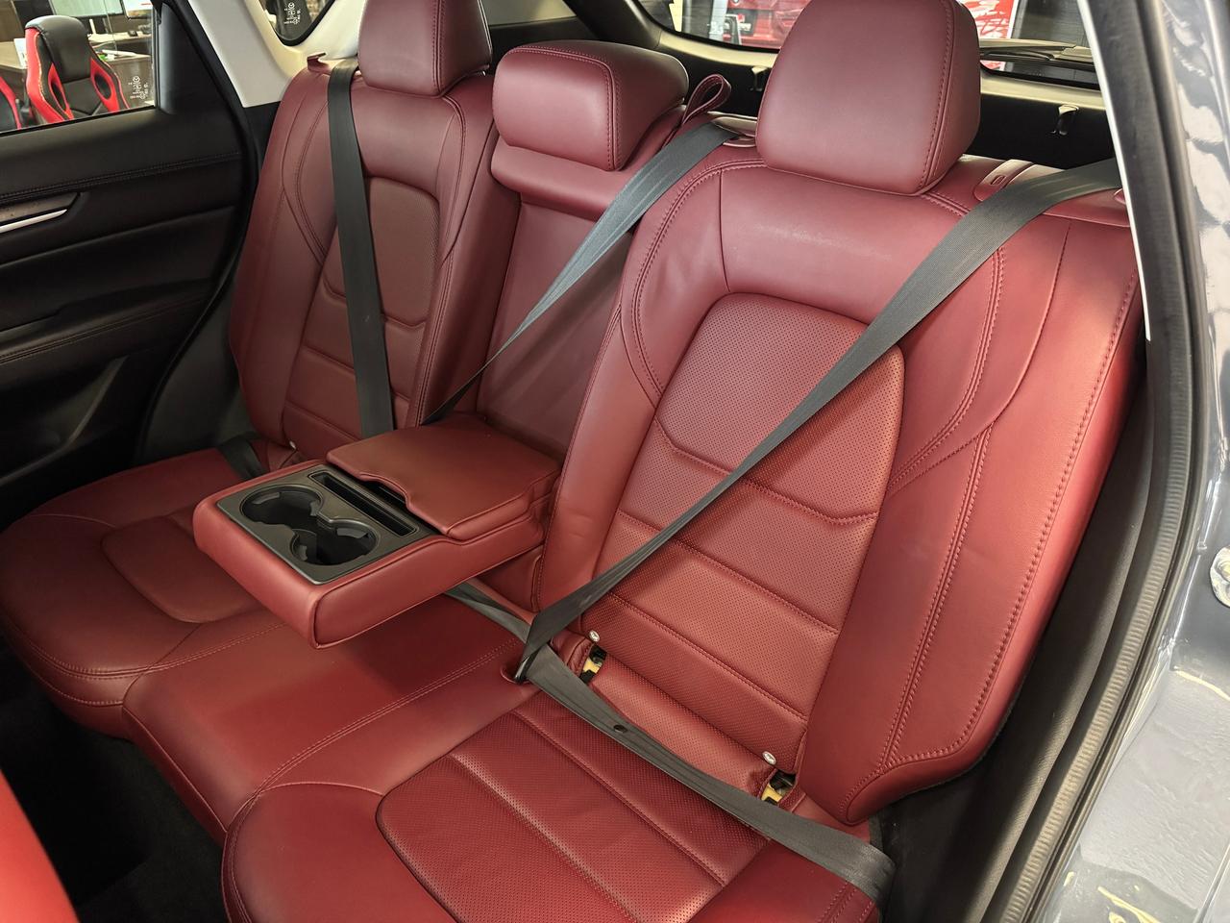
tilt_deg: -31.6
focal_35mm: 24
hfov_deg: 71.6
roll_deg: -0.5
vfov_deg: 56.8
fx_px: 853
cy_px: 462
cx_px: 615
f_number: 1.78
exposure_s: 1/30
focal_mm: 6.76
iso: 800
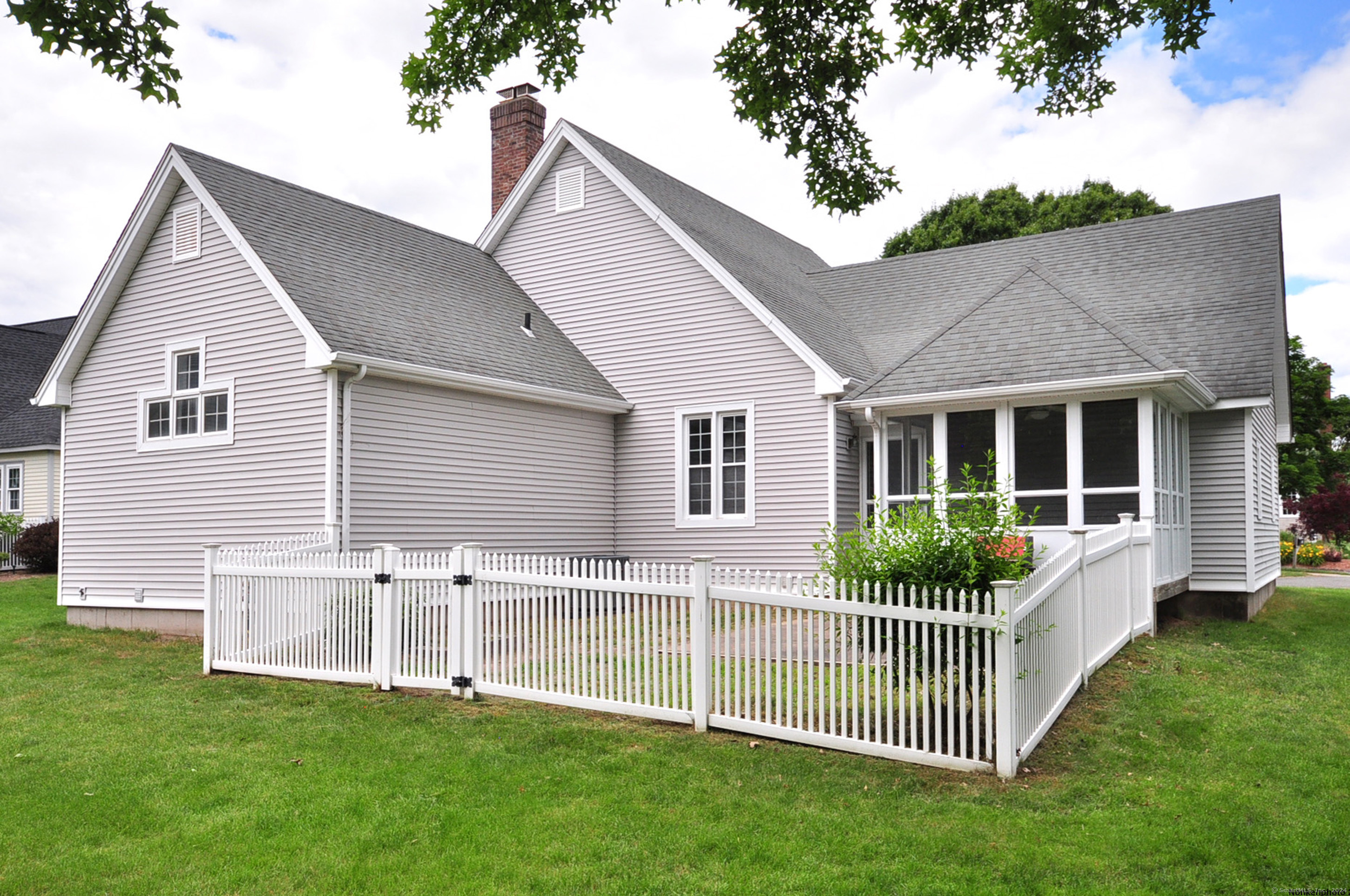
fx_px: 899
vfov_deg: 53.0
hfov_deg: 73.8
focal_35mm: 24
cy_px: 448
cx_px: 675
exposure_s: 1/500
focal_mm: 16
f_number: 8
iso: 400
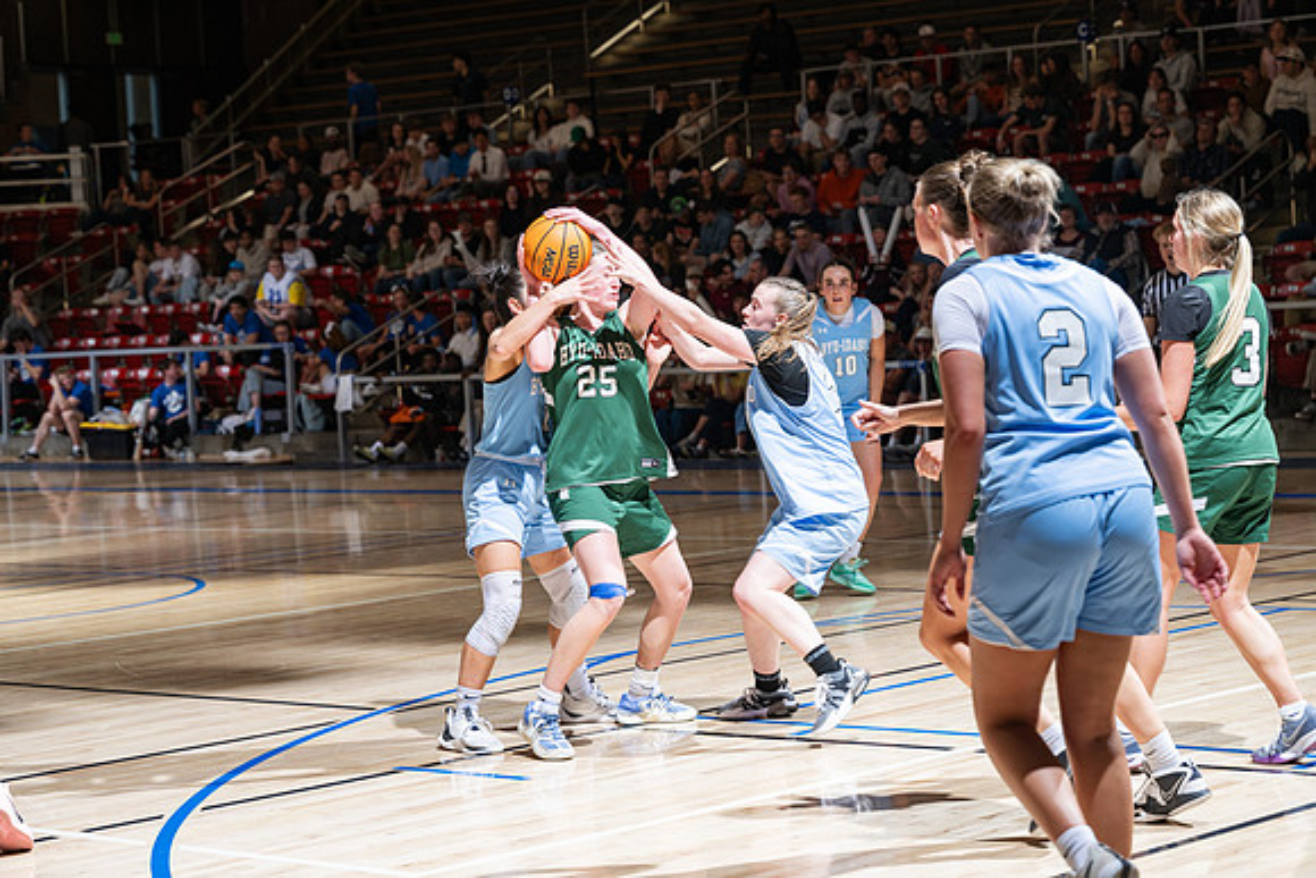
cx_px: 658
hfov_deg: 22.9
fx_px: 3254
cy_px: 439
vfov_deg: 15.4
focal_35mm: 89
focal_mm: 89
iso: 80
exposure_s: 1/100
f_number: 4.5
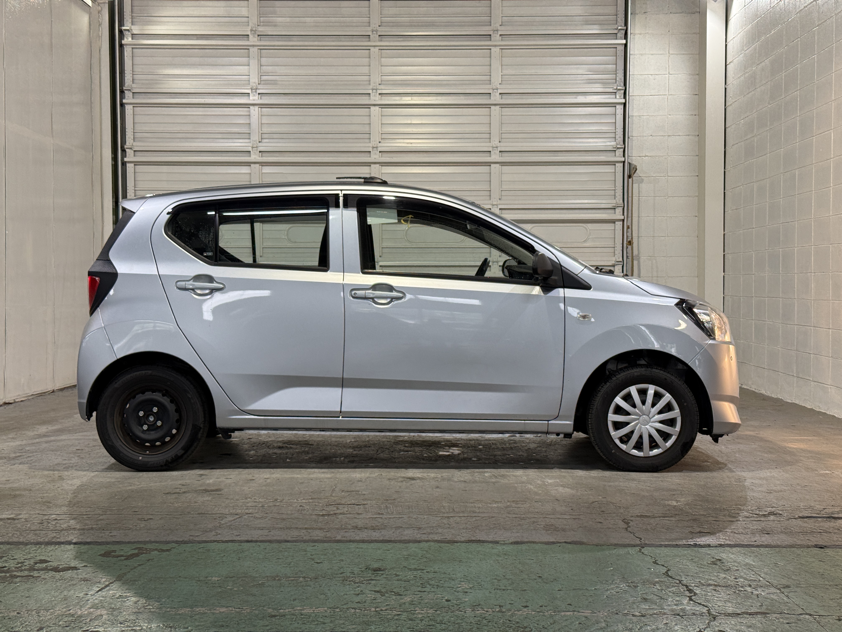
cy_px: 316
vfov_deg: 30.3
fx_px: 1168
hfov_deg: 39.7
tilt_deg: -0.6
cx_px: 421
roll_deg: -0.6
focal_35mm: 48
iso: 64
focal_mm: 6.76
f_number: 1.78
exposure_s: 1/60
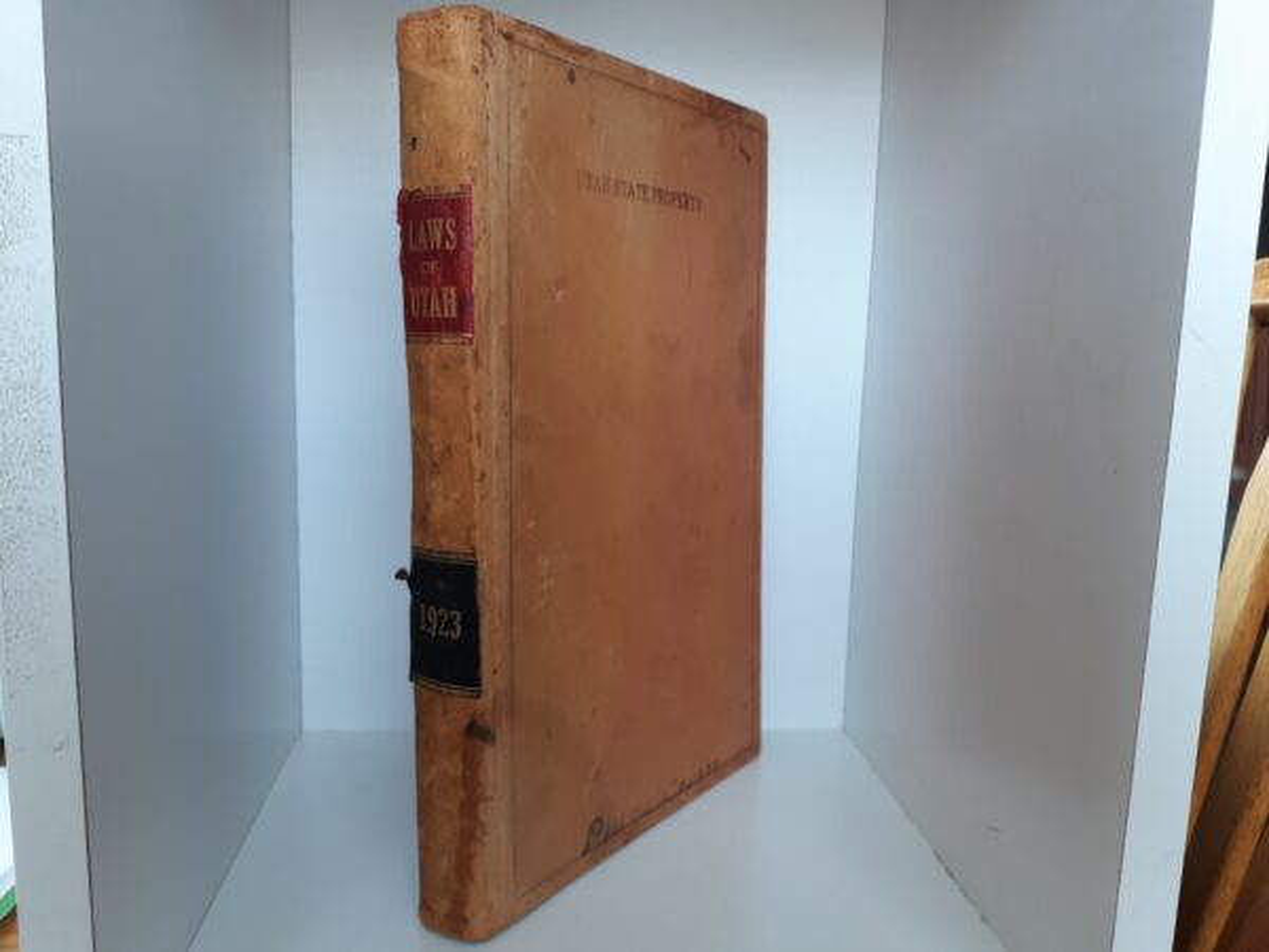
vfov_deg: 49.7
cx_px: 634
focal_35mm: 28
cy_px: 476
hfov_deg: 63.4
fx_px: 1026
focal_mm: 3.7
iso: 40
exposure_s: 1/40
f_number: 1.7
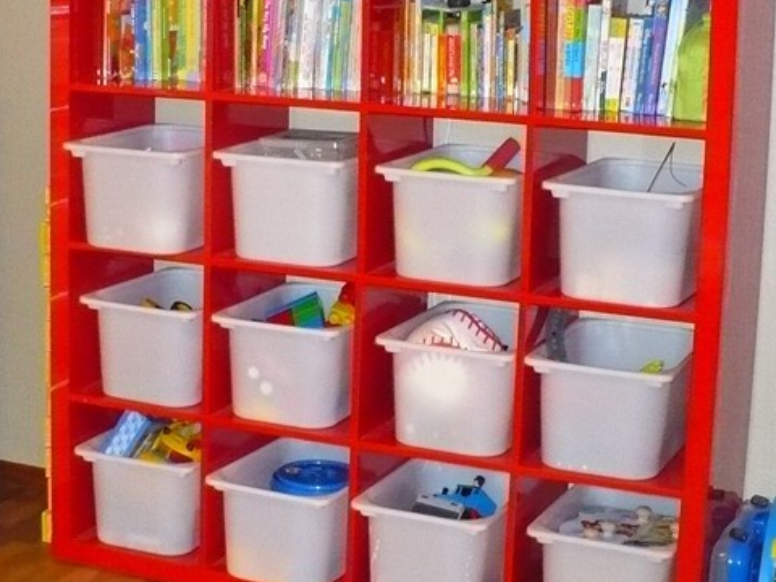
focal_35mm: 79
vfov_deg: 18.6
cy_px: 225
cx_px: 124
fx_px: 1771
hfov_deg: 24.2
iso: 500
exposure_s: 1/30
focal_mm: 6.1
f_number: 2.8
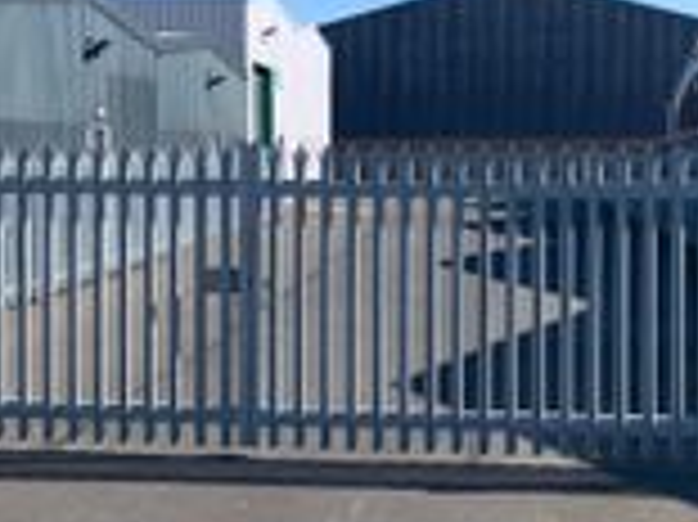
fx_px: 1350
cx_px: 356
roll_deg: +0.7
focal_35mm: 67
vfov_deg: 21.8
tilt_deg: -4.0
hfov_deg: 29.0
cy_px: 194
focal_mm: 4.25
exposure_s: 1/1661
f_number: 1.8
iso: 25
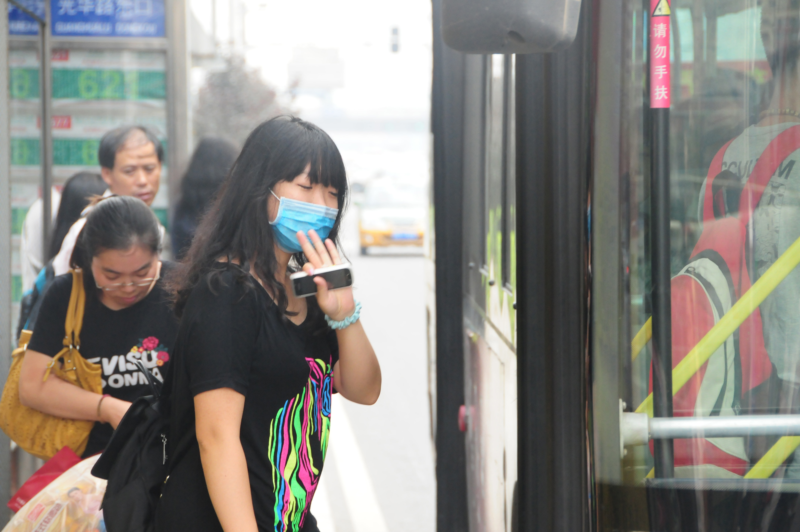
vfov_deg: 7.6
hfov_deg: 11.4
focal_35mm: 180
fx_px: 3995
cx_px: 400
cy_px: 266
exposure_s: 1/200
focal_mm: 120
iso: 1000
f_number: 7.1
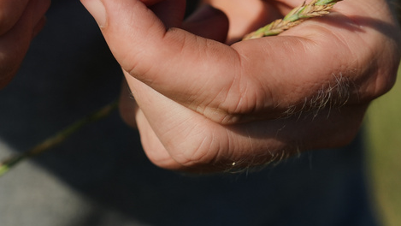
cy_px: 3
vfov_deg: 10.7
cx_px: 48
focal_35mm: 112
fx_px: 1191
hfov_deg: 18.8
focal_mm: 49
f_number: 4
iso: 800
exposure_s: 1/4000
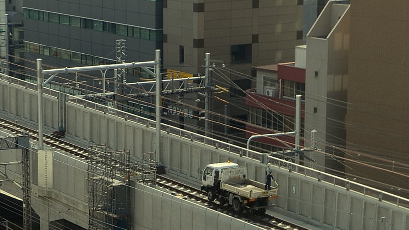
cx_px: 204
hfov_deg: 33.3
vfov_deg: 19.1
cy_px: 131
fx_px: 683
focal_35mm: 63
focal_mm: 40
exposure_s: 1/250
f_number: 8
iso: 125
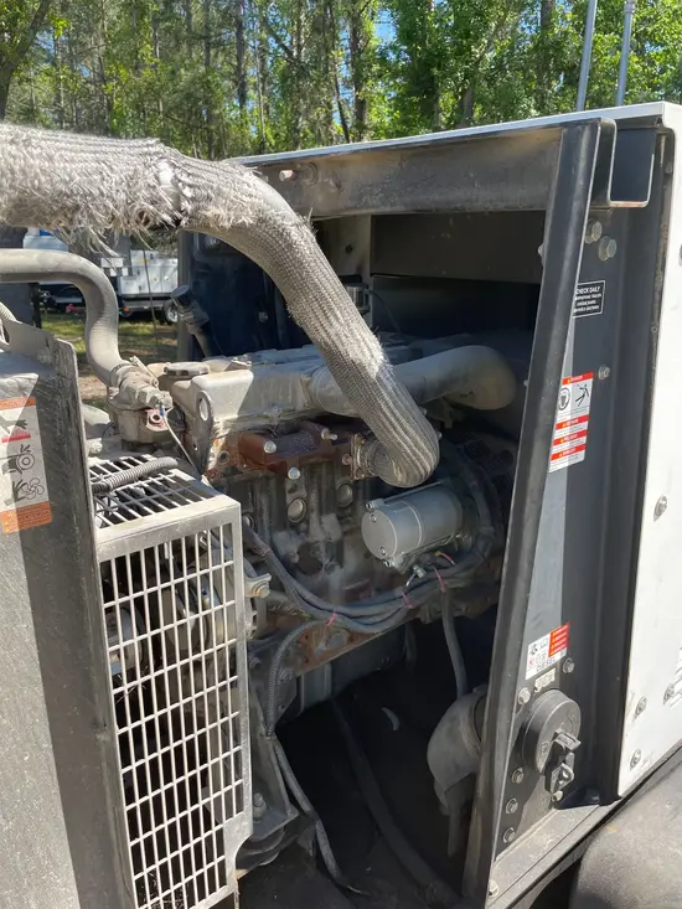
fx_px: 683
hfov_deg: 53.1
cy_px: 454
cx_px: 341
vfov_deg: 67.3
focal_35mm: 26
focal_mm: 4.2
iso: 50
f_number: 1.6
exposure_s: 1/910
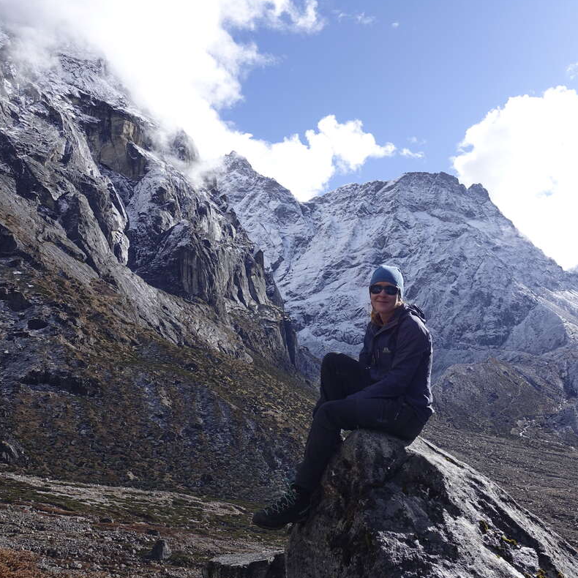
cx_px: 412
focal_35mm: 31
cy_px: 288
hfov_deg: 51.0
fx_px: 586
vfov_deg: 52.5
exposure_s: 1/100
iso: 125
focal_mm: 8.8
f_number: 4
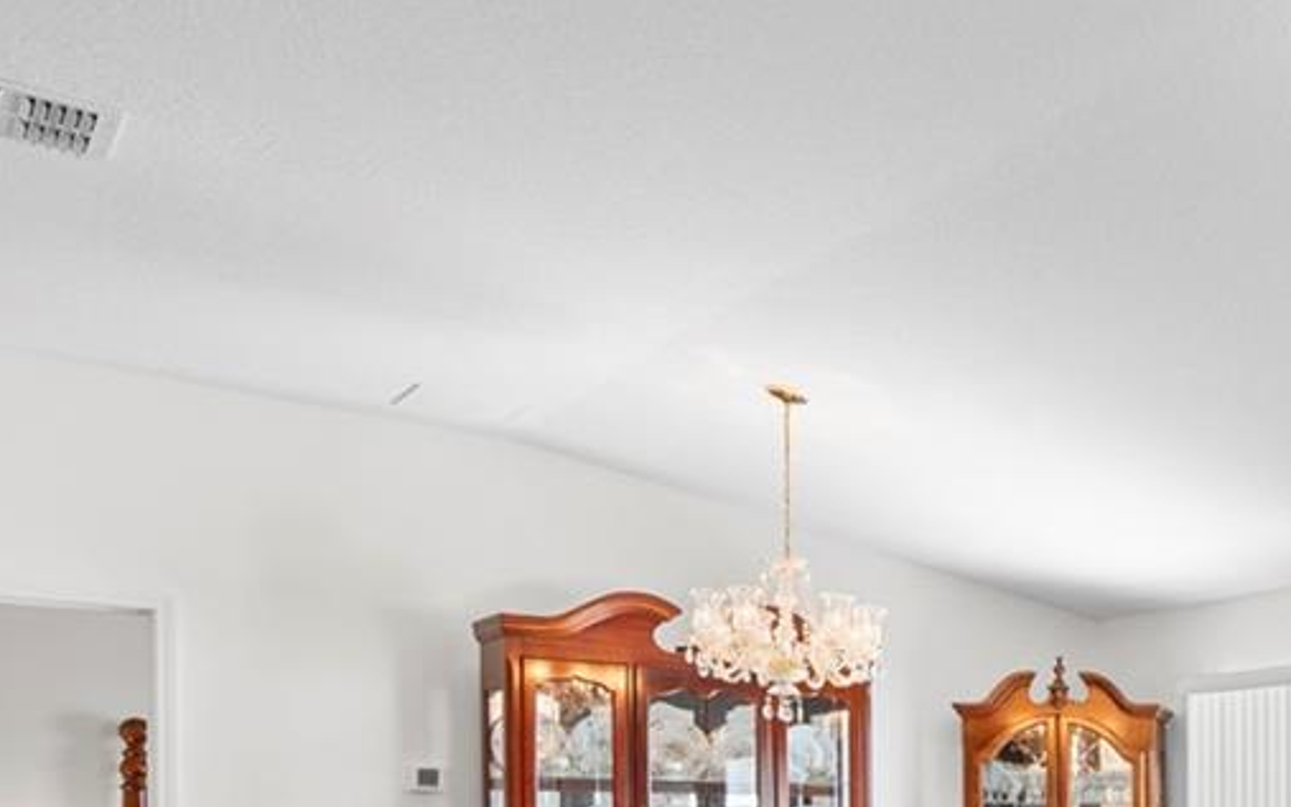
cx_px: 1543
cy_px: 866
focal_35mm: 45
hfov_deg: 35.2
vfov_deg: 26.5
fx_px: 1583
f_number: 8
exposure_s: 1/6
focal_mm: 14
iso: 800
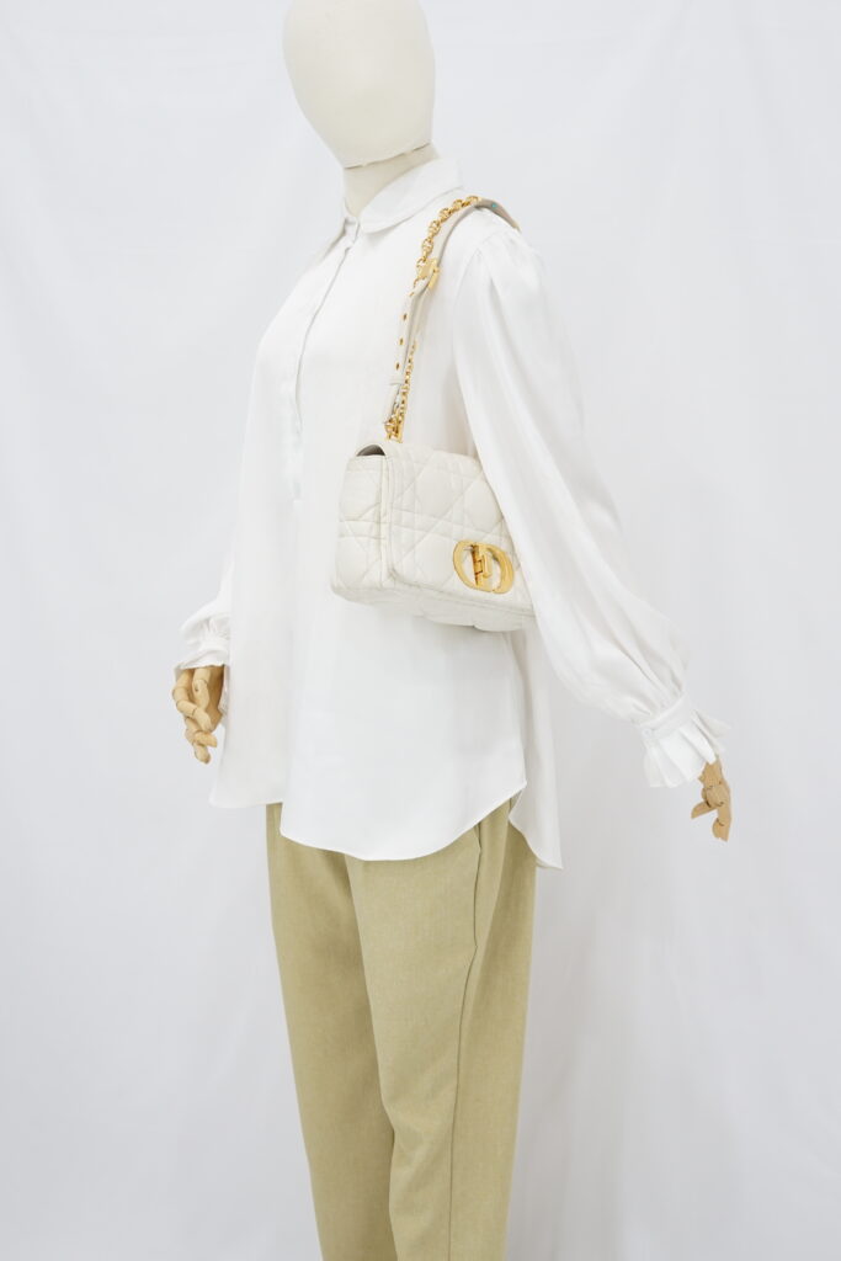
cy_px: 630
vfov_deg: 39.6
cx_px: 420
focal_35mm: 50
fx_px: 1751
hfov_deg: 27.0
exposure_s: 1/8
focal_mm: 50
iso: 640
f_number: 6.3
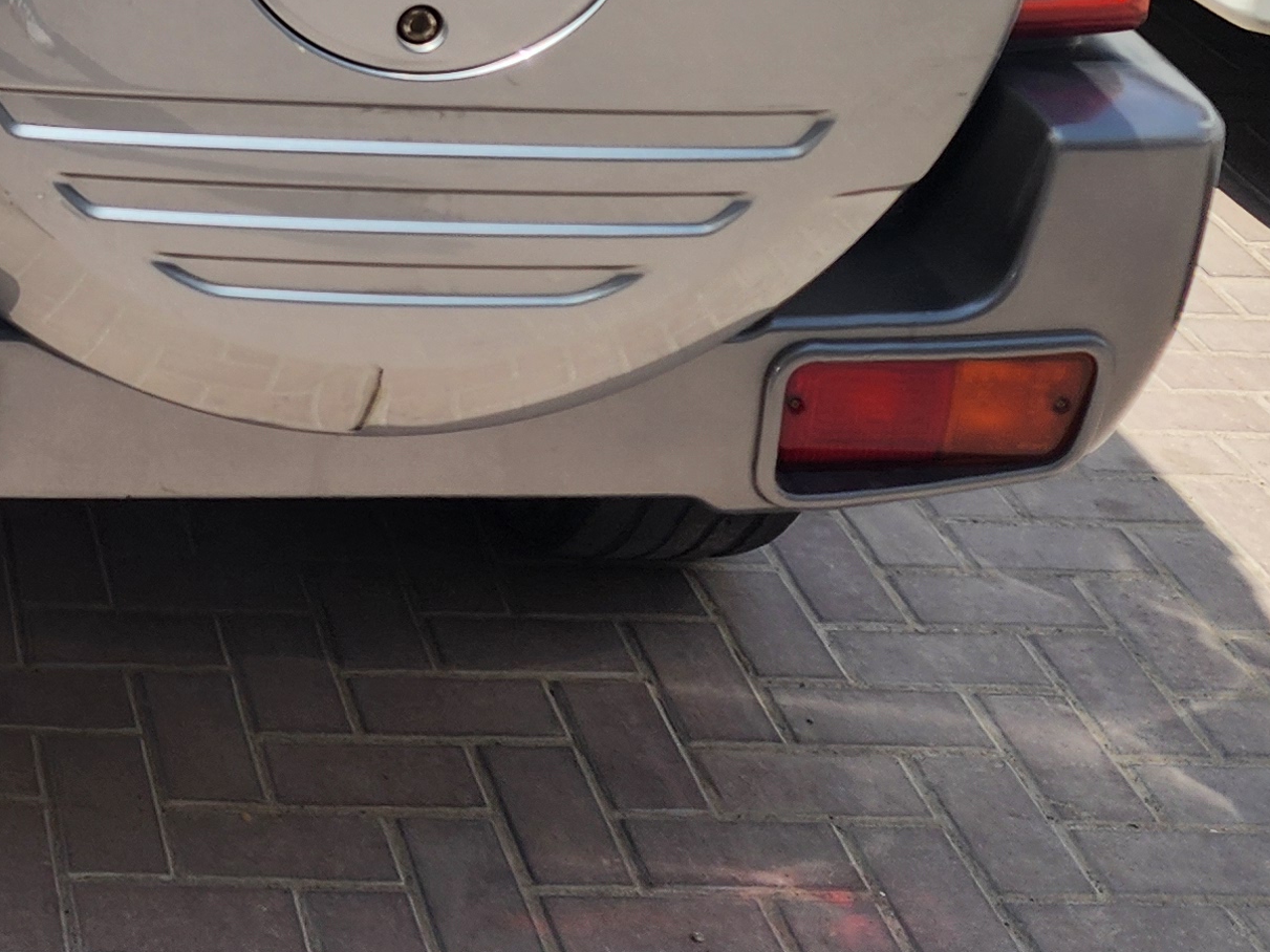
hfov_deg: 23.7
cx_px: -210
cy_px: -434
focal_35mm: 76
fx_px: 2788
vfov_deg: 17.6
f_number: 1.8
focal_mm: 6.4
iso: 12
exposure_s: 1/1195
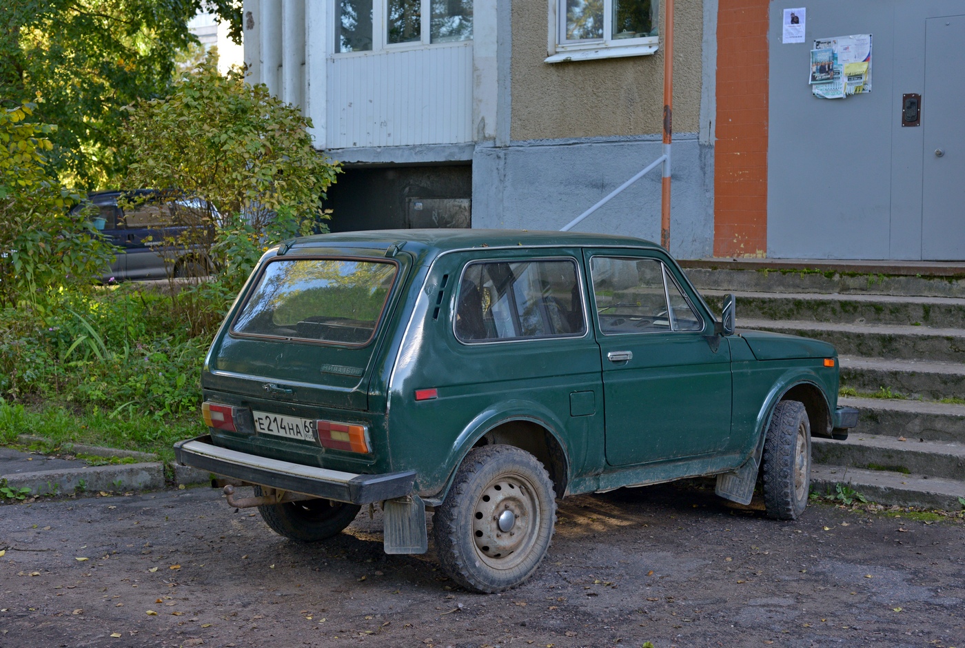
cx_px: 482
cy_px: 324
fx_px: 1343
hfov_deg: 39.5
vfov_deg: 27.1
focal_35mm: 50
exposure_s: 1/200
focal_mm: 50
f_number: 5.6
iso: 640
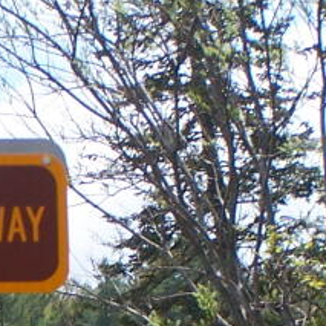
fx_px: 4251
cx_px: -390
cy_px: 452
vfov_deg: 4.4
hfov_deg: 4.3
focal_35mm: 399
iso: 80
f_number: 3.2
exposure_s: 1/800
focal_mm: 15.6
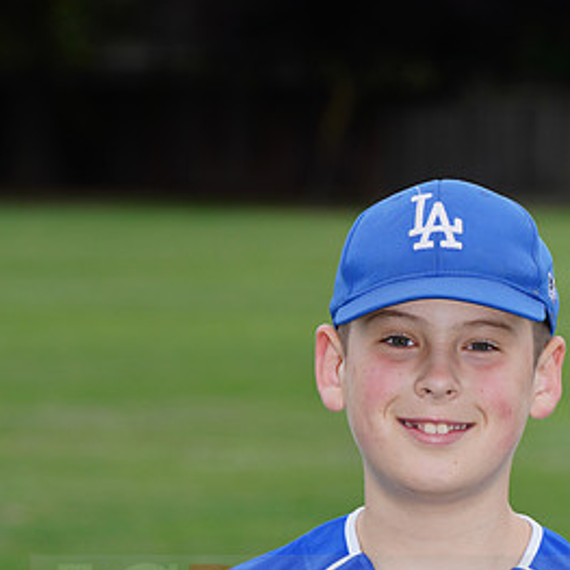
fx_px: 6763
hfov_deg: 4.8
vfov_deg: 4.8
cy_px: 585
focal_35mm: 363
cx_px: 417
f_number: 9
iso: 200
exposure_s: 1/200
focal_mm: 194
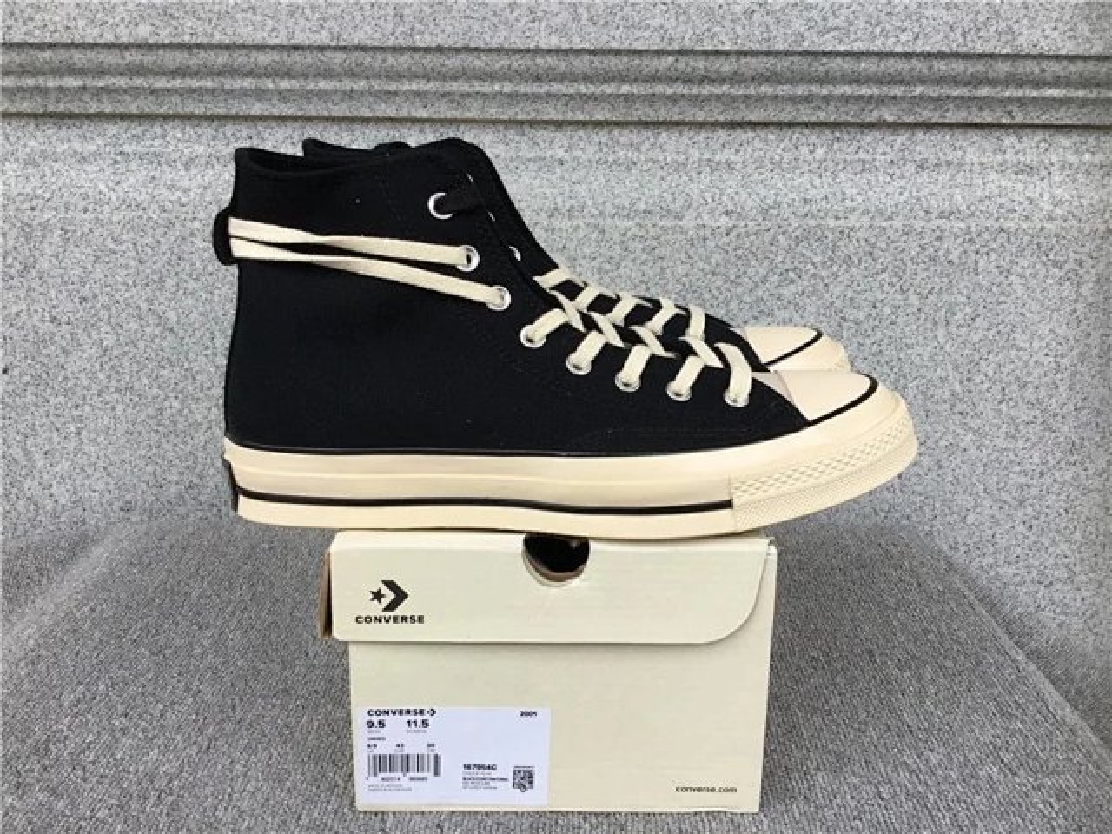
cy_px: 417
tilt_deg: -16.1
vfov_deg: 45.4
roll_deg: -0.3
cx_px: 556
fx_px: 996
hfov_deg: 58.4
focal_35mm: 31
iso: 25
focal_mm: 3.3
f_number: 2.4
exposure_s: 1/240
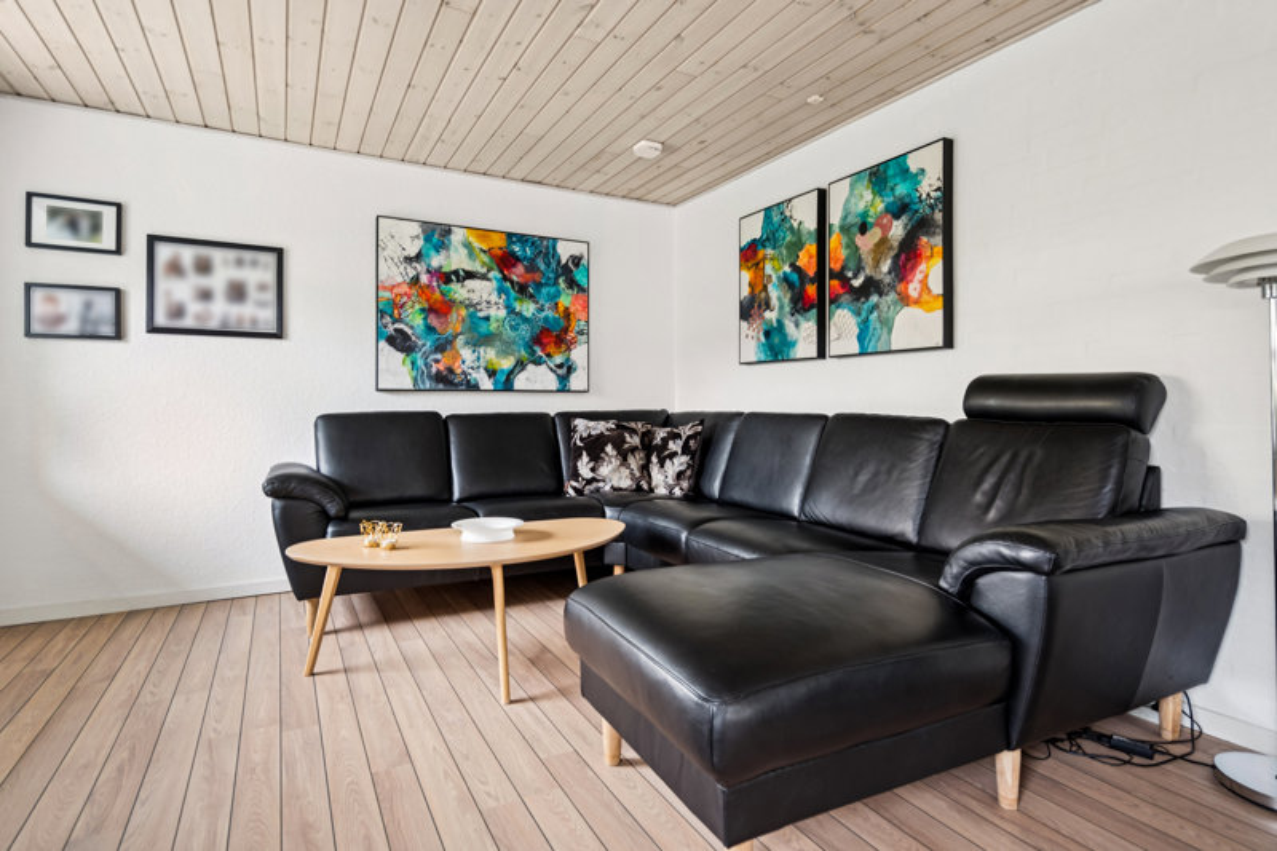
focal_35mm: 18
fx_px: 638
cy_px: 426
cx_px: 638
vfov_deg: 67.4
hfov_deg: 90.0
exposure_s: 1/6
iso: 400
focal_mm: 18
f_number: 4
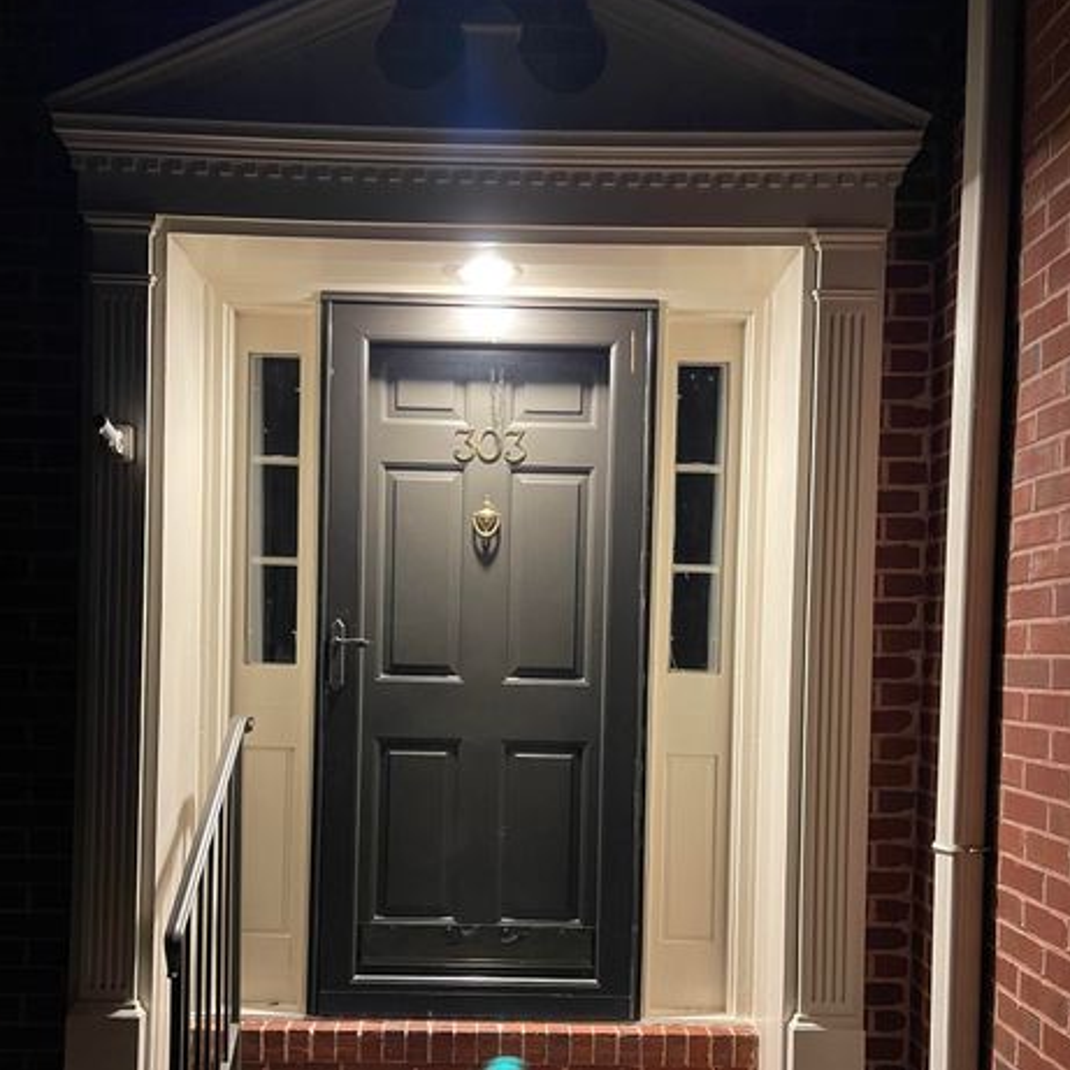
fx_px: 1119
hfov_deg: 51.1
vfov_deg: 50.6
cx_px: 506
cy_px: 672
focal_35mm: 32
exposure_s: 1/40
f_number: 1.6
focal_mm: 5.1
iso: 500
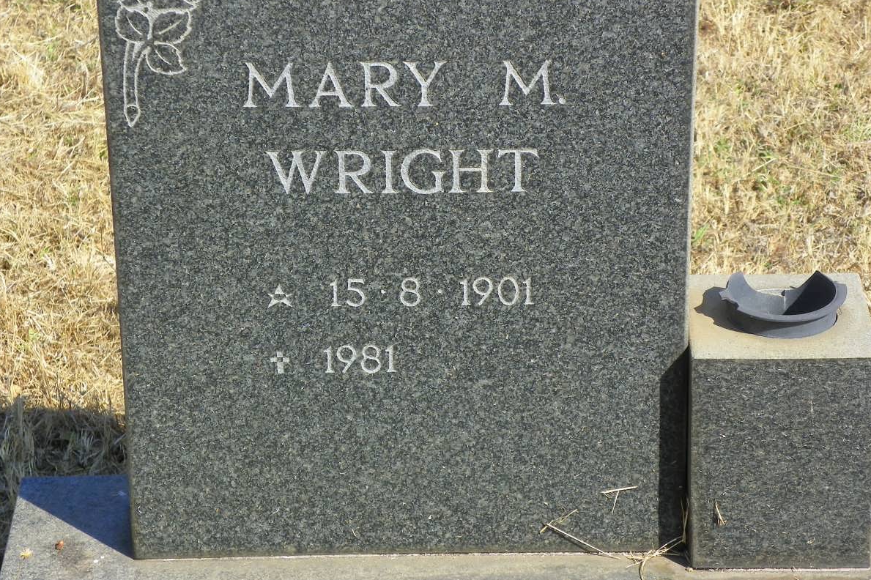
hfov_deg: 16.3
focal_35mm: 126
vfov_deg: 10.9
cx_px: 433
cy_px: 253
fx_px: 3047
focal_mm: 21.3
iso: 64
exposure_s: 1/250
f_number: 4
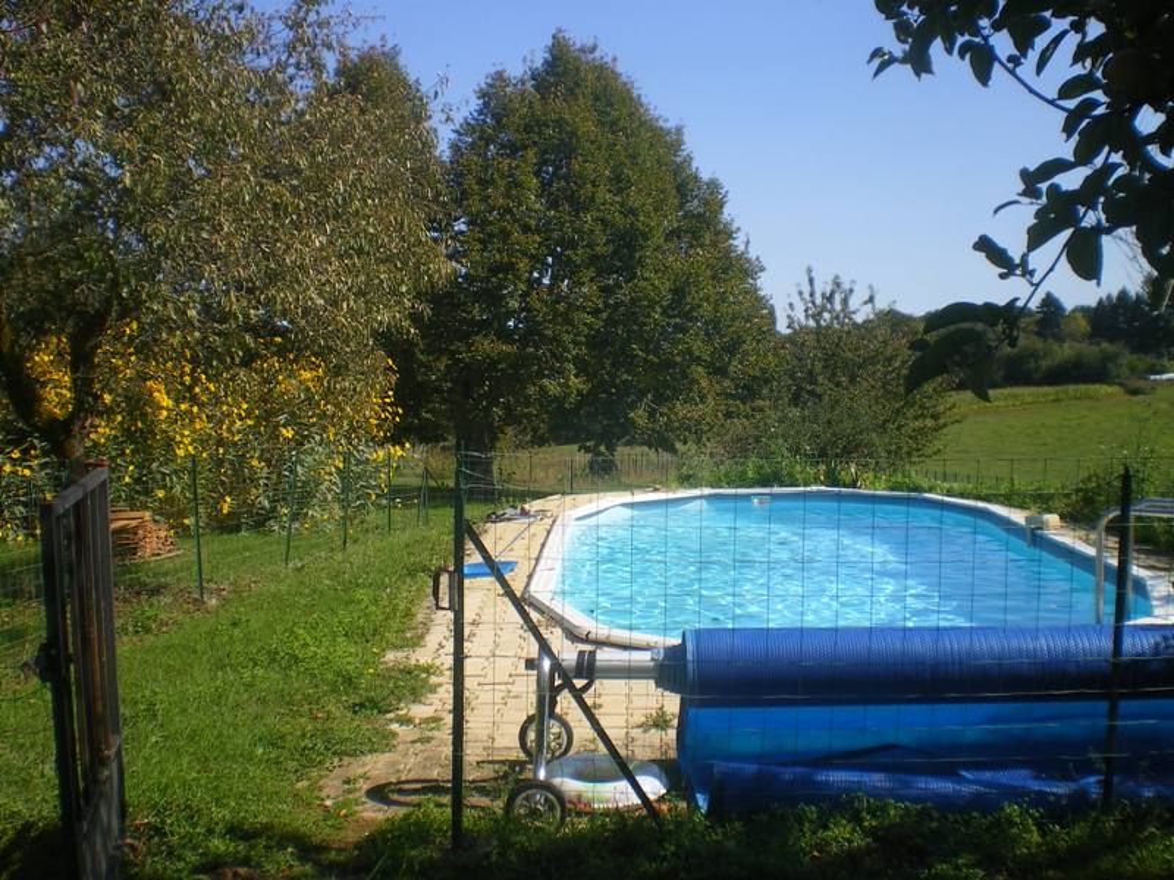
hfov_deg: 49.0
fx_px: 1289
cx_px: 587
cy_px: 440
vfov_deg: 37.7
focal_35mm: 38
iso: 64
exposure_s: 1/320
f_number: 4.6
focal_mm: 6.3
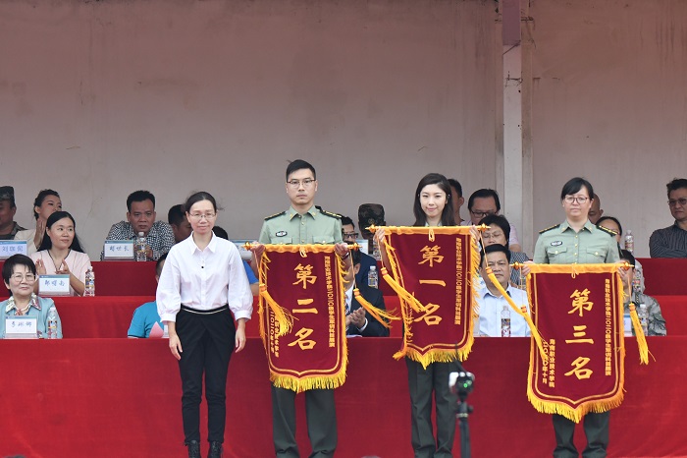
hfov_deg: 4.9
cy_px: 229
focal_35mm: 420
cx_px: 344
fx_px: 8011
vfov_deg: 3.3
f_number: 5.6
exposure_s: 1/640
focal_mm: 280
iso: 1100
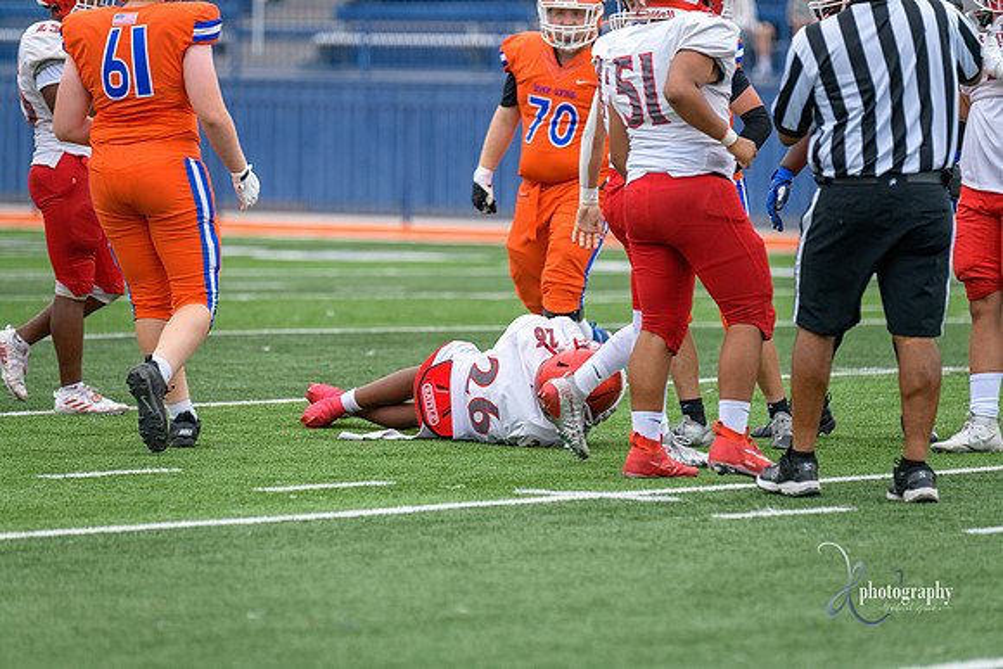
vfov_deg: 5.1
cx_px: 502
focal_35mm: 270
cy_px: 334
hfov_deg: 7.6
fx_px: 7524
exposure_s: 1/800
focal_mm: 270
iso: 160
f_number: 3.5
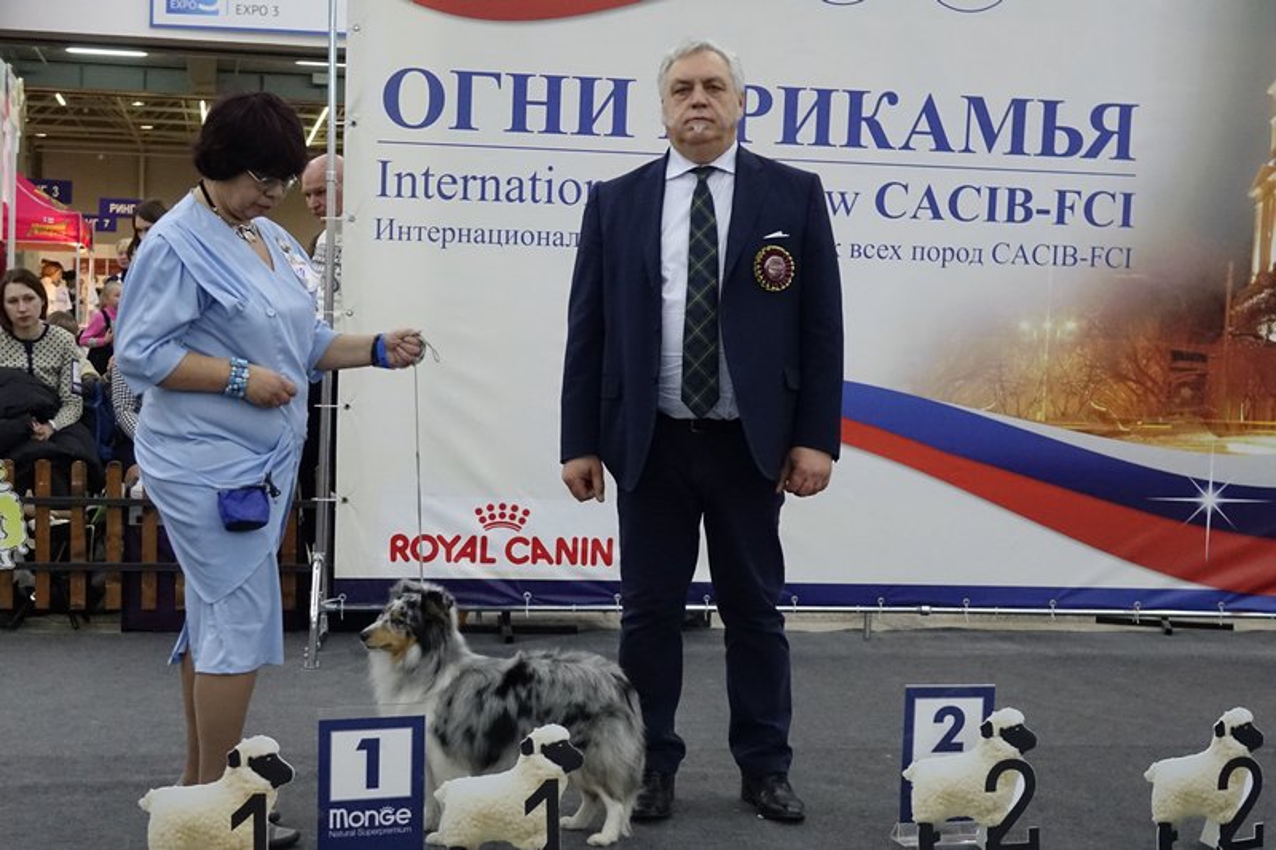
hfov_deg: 43.6
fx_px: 1595
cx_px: 638
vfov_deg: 29.9
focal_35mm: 45
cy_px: 425
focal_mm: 16.43
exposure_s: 1/125
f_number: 2.8
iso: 1600
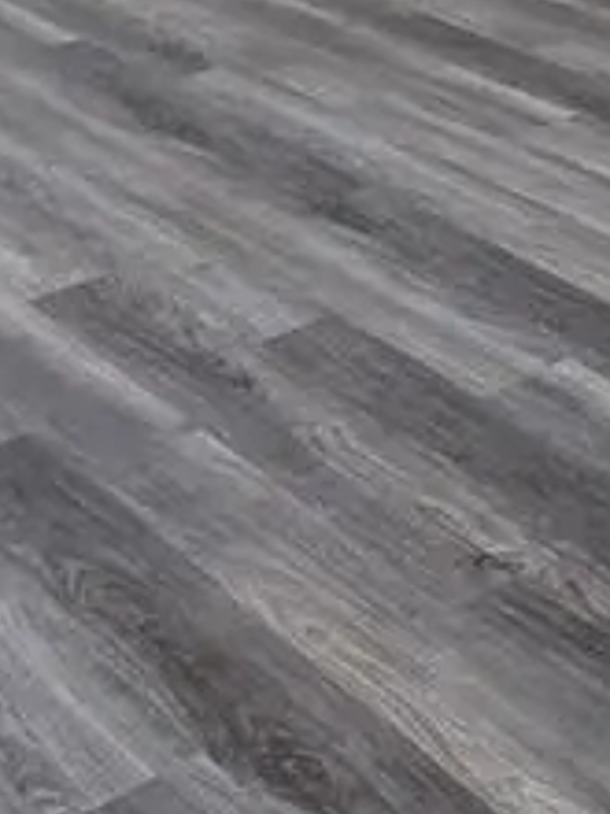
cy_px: -170
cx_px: 1128
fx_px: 1668
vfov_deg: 24.7
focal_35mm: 71
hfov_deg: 16.8
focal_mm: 2.2
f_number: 2.2
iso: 64
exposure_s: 1/120
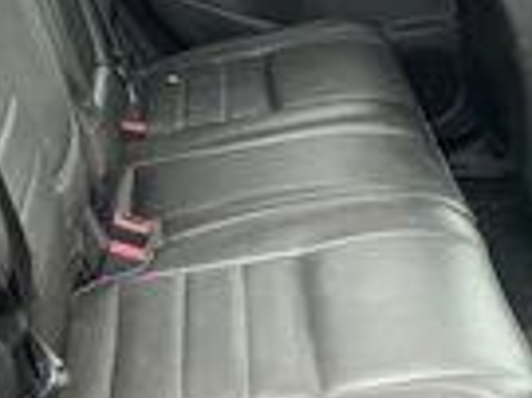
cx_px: 378
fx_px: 1274
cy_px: 130
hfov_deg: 23.4
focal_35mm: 83
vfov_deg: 17.7
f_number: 1.8
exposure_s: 1/60
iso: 125
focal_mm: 3
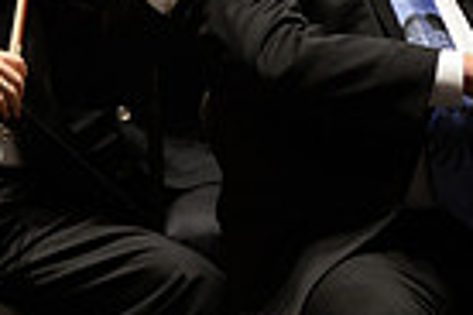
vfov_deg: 1.6
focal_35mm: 839
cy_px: -176
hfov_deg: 2.5
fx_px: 11023
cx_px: -151
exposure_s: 1/250
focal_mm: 200
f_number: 2.8
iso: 1600
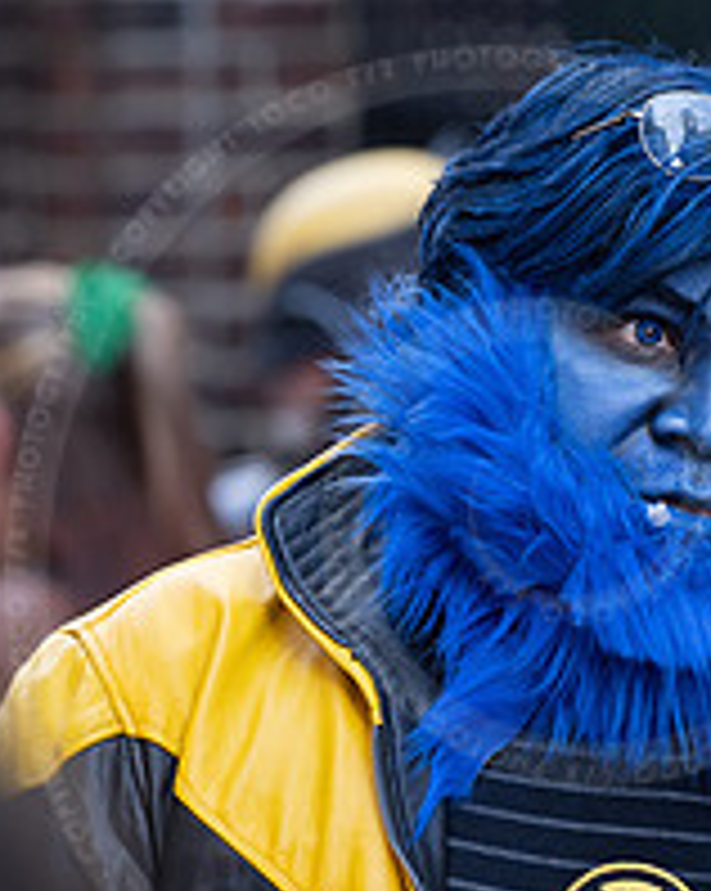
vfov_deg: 7.1
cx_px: 612
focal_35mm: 273
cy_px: 594
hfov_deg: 5.7
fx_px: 7192
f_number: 3.5
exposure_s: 1/500
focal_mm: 128
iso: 1000
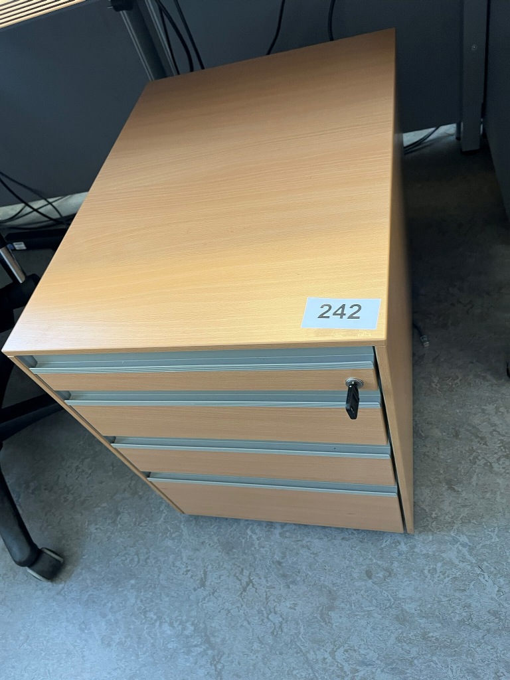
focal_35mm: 26
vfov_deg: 67.3
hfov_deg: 53.1
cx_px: 255
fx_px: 511
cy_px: 340
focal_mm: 5.1
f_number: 1.6
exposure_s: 1/60
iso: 160
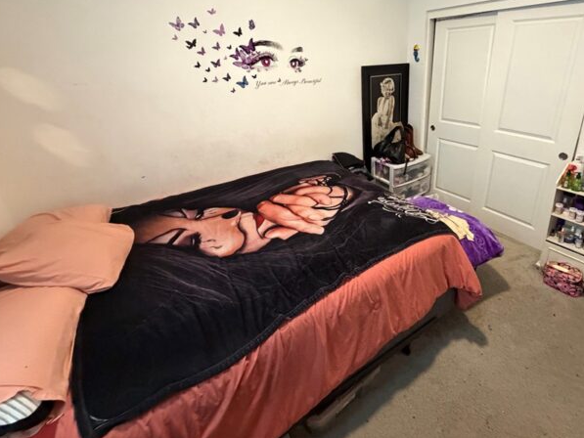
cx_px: 351
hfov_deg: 86.6
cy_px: 160
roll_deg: +3.0
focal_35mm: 18
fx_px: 304
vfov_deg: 70.3
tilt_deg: -18.7
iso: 640
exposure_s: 1/60
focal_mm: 2.22
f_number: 2.2
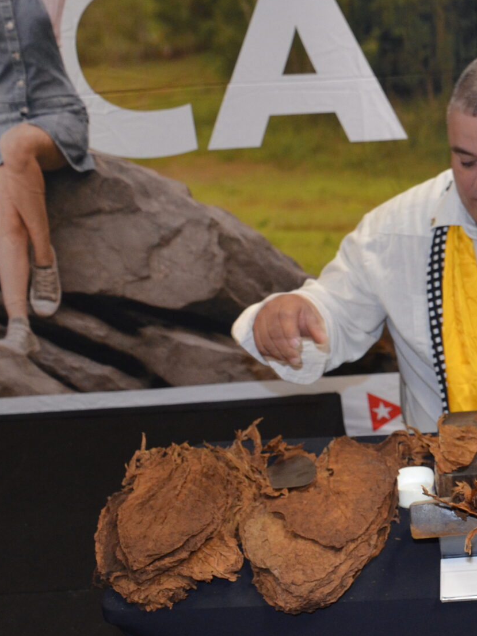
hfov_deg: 22.5
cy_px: 273
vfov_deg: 32.1
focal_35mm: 60
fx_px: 1102
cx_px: 573
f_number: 3.5
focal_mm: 18
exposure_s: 1/60
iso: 800
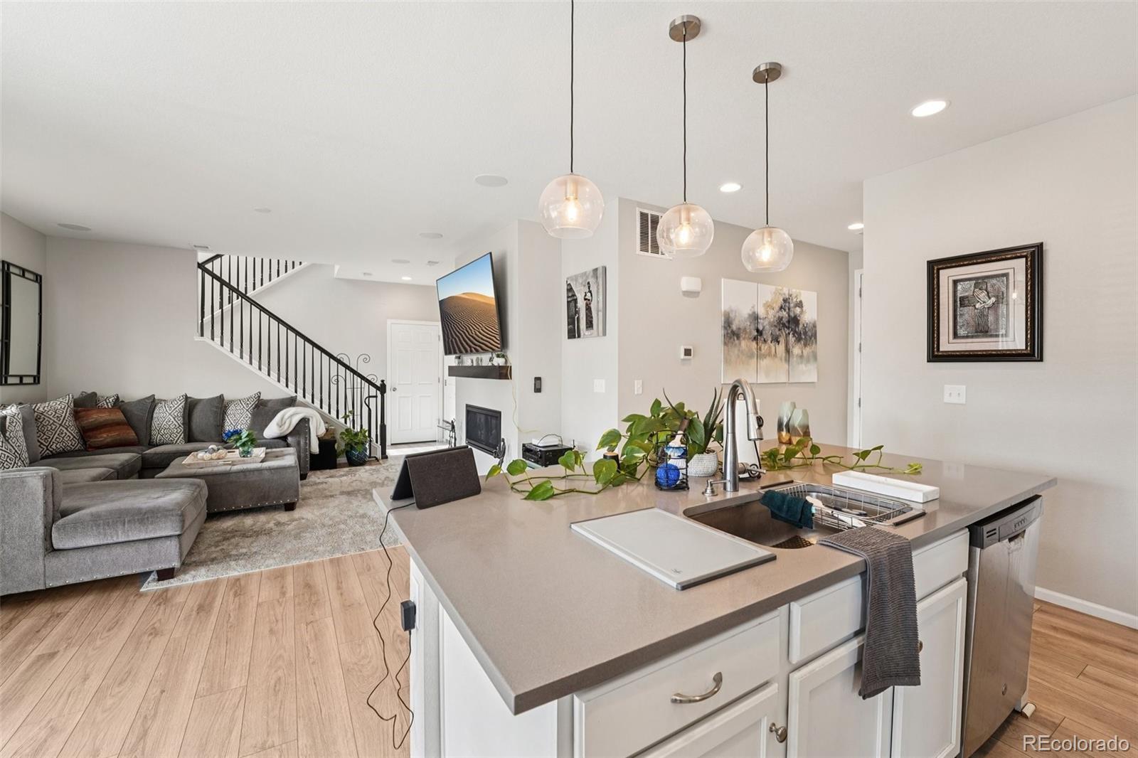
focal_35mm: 14
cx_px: 569
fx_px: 442
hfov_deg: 104.3
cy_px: 379
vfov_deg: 81.2
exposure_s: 1/20
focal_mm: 14
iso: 400
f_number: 8
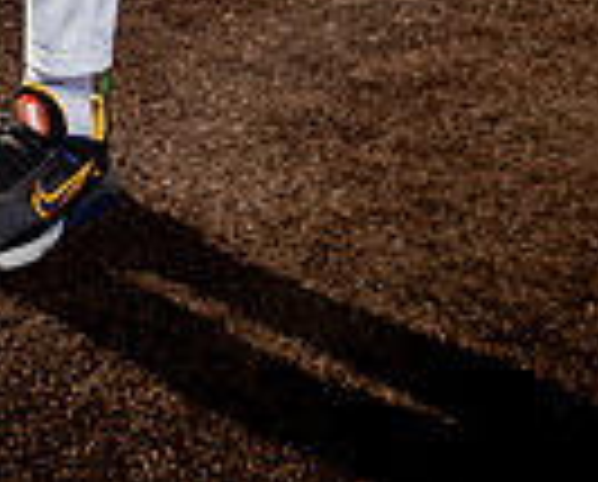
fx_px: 1685
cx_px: -13
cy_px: -527
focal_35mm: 95
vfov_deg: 13.5
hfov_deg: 19.5
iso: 125
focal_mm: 30
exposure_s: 1/250
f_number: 8
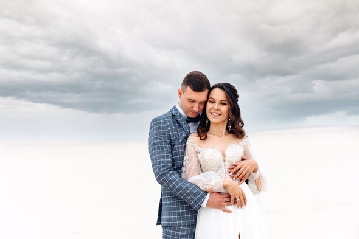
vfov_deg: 20.0
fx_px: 678
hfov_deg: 29.7
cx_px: 180
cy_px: 120
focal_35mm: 68
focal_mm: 68
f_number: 2.8
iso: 64
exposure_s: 1/400
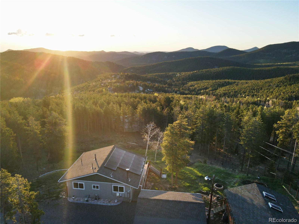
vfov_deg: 56.8
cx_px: 150
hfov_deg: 71.6
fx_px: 207
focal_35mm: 24
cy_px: 112
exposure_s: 1/182
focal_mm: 4.5
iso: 100
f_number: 2.8
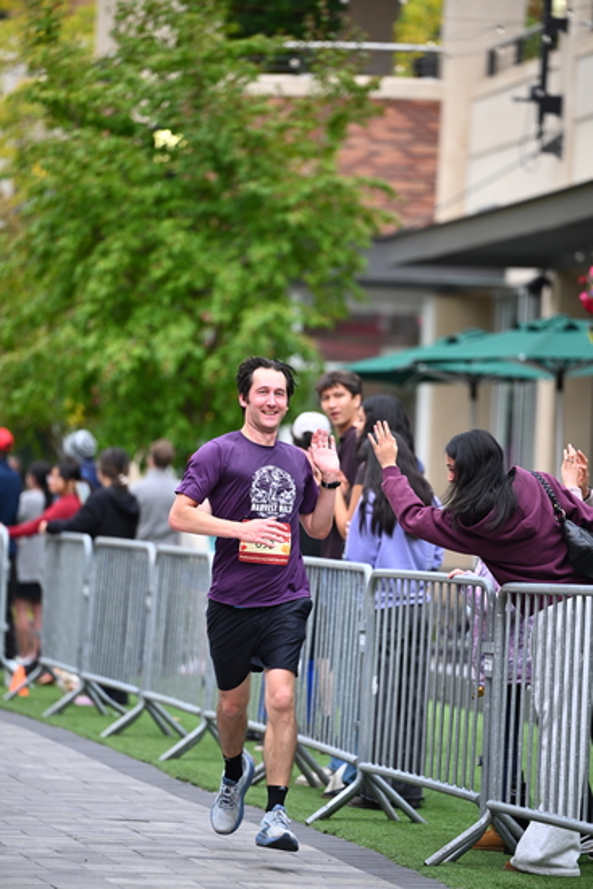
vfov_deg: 10.3
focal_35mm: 200
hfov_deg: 6.9
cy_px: 444
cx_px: 296
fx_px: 4938
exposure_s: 1/2000
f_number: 2.8
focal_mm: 200
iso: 1000
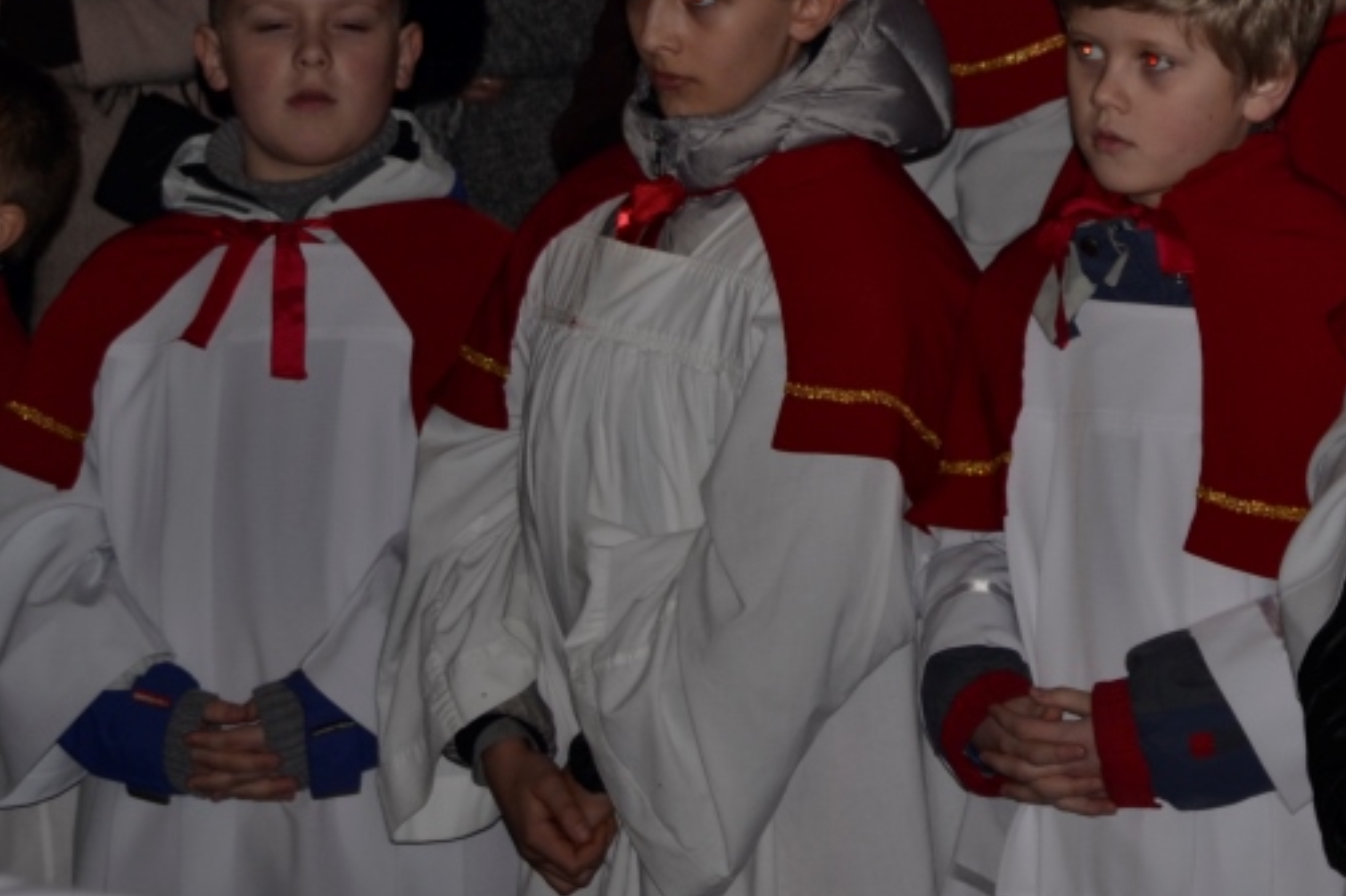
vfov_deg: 6.2
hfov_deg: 9.3
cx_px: 1070
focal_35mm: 220
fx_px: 8222
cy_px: 148
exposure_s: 1/100
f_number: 5.3
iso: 100
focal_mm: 72
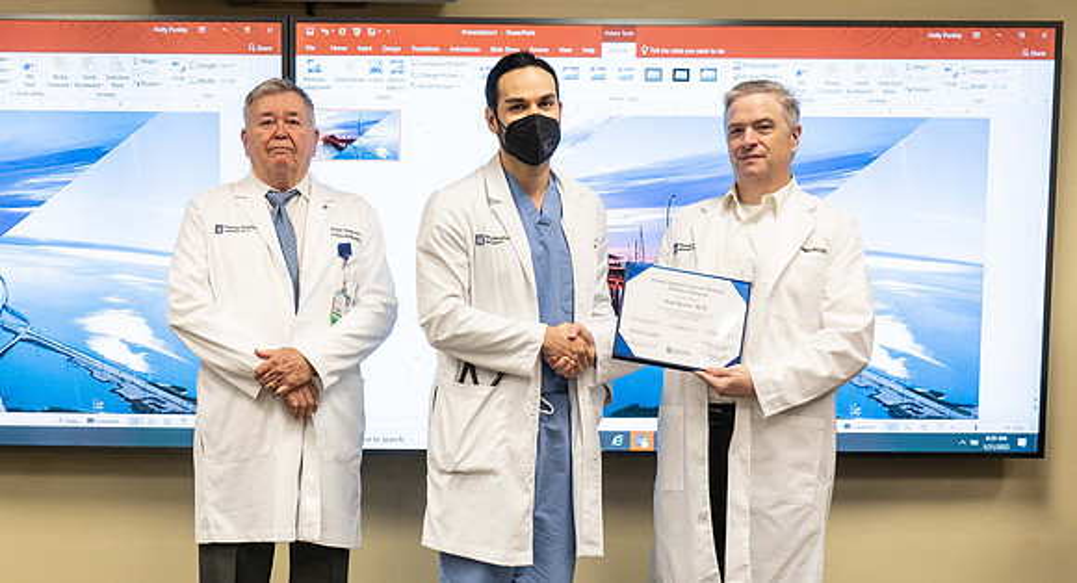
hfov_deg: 38.9
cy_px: 433
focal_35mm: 54
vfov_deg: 21.5
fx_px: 1524
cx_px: 475
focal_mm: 38
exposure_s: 1/160
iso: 800
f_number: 4
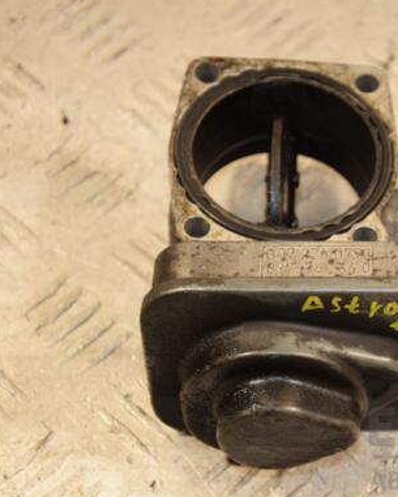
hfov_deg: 9.9
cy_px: 253
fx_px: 2281
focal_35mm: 155
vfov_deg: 12.4
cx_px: 344
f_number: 5.3
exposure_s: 1/160
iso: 800
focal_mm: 70
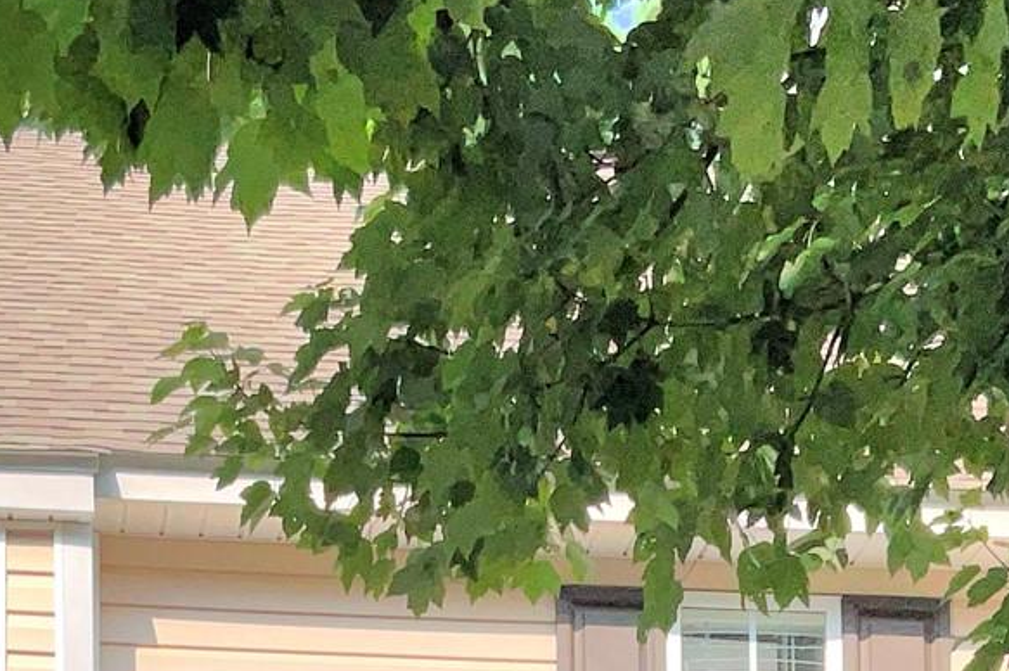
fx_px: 2969
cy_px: 1280
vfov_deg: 11.7
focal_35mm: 106
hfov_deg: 19.3
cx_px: 407
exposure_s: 1/2427
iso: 20
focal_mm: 3
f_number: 1.8
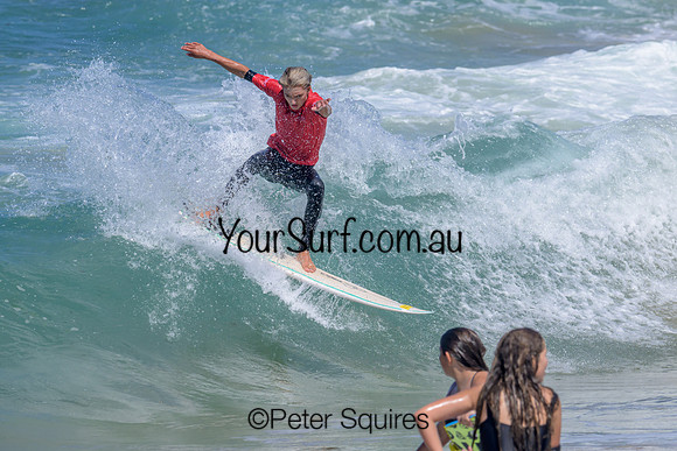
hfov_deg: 4.4
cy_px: 227
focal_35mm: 468
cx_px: 393
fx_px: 8793
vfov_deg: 2.9
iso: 640
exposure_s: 1/2000
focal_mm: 400
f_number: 11
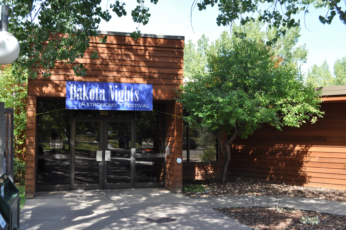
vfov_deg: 31.8
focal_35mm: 42
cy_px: 115
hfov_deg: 46.4
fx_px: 403
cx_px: 173
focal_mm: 28
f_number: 6.3
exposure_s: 1/160
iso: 200
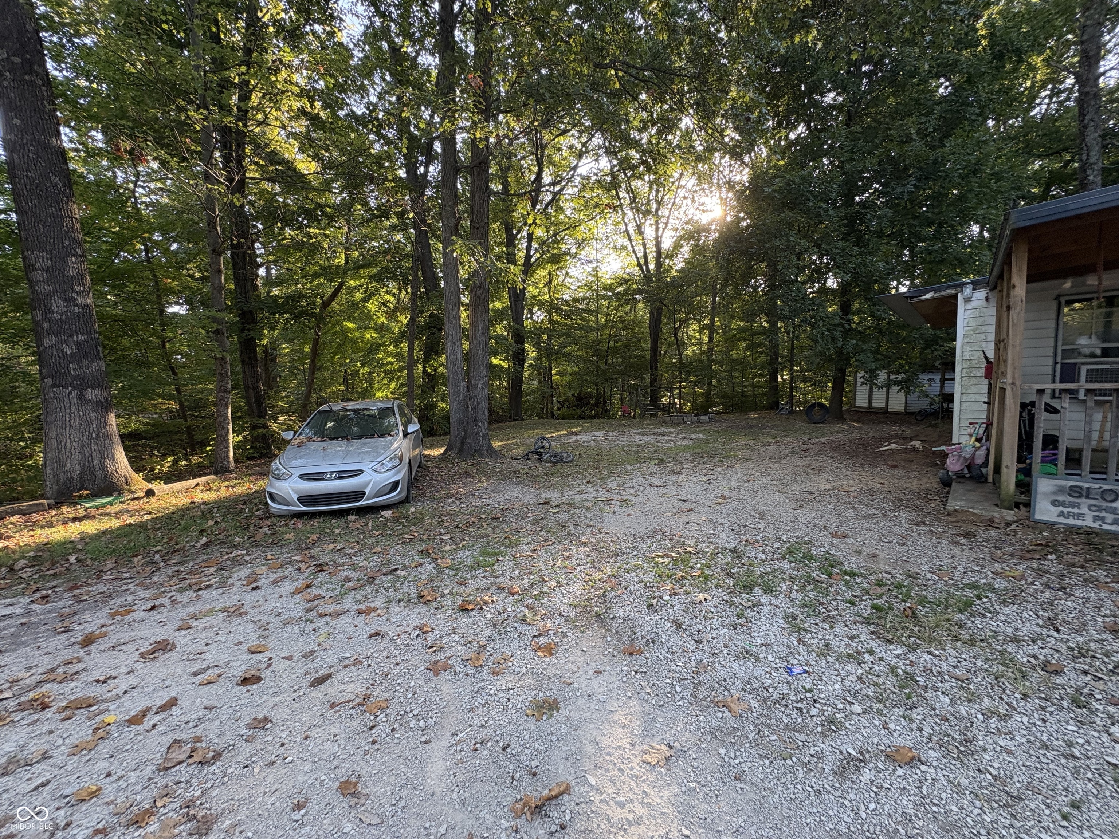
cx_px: 560
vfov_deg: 85.7
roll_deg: +1.5
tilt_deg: -6.2
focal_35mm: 14
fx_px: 453
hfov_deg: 102.1
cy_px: 420
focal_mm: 2.22
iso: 125
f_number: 2.2
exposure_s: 1/99
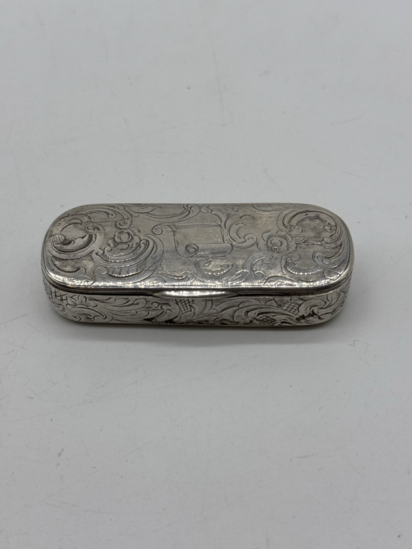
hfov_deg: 30.3
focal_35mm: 48
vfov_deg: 39.7
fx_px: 762
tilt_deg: -51.4
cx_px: 206
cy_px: 274
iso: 64
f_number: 1.78
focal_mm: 6.76
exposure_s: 1/693
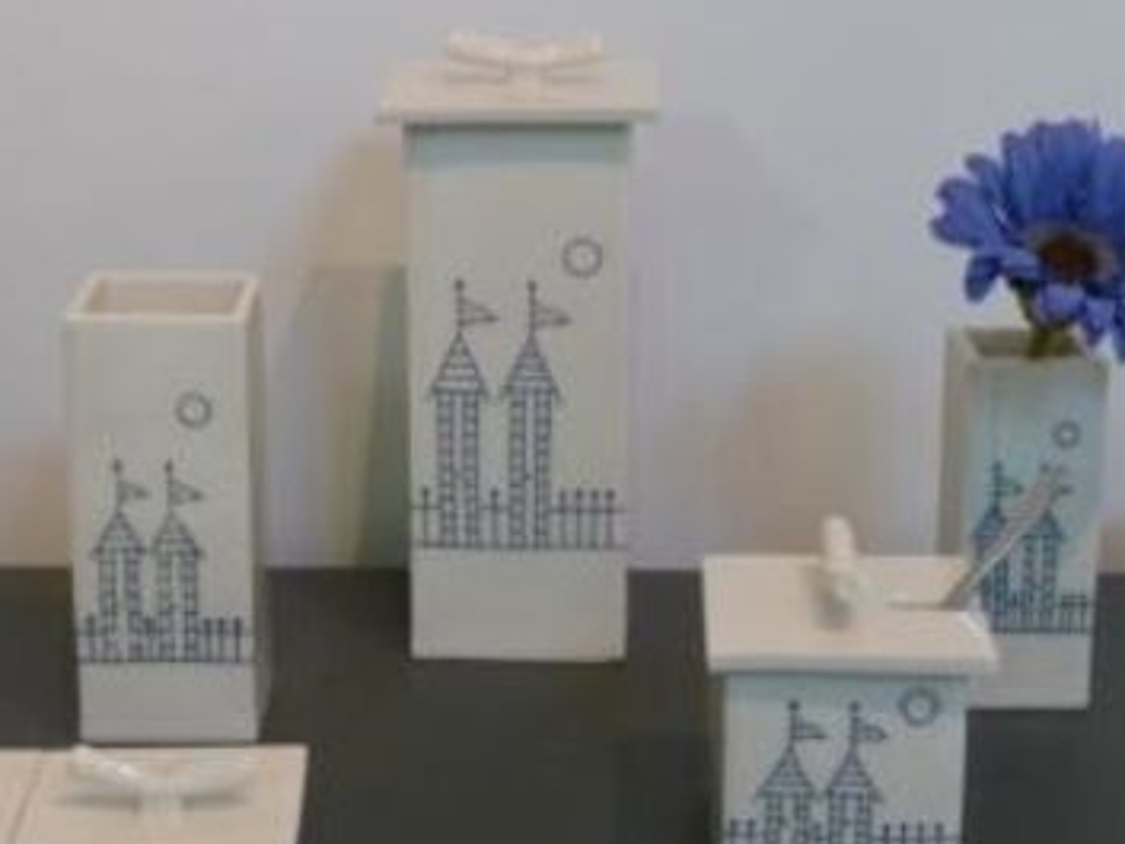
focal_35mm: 85
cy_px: 436
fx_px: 2763
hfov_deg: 23.0
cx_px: 539
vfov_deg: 17.4
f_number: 4.2
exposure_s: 1/40
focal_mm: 8.5
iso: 200
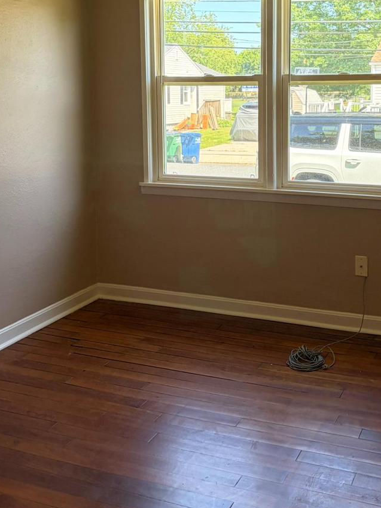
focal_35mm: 47
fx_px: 690
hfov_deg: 30.8
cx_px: 224
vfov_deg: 39.7
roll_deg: +0.0
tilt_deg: -5.1
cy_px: 152
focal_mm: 5.96
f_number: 1.6
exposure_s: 1/217
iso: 125
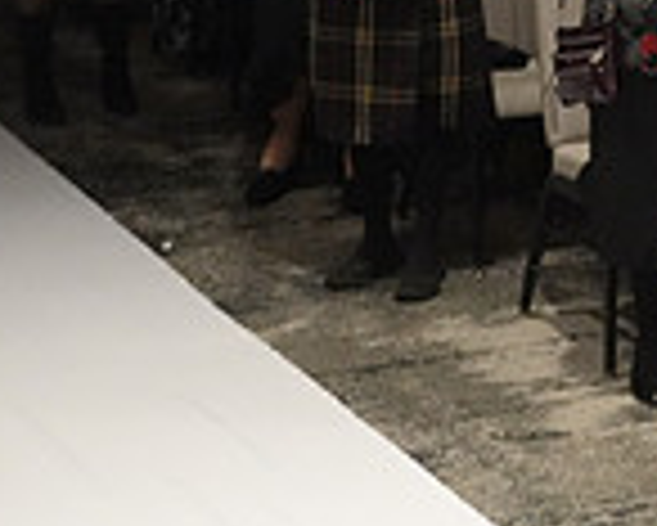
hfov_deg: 12.6
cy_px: 83
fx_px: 2685
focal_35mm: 138
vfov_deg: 11.1
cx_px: 1202
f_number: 4
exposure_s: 1/80
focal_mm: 37
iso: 8000
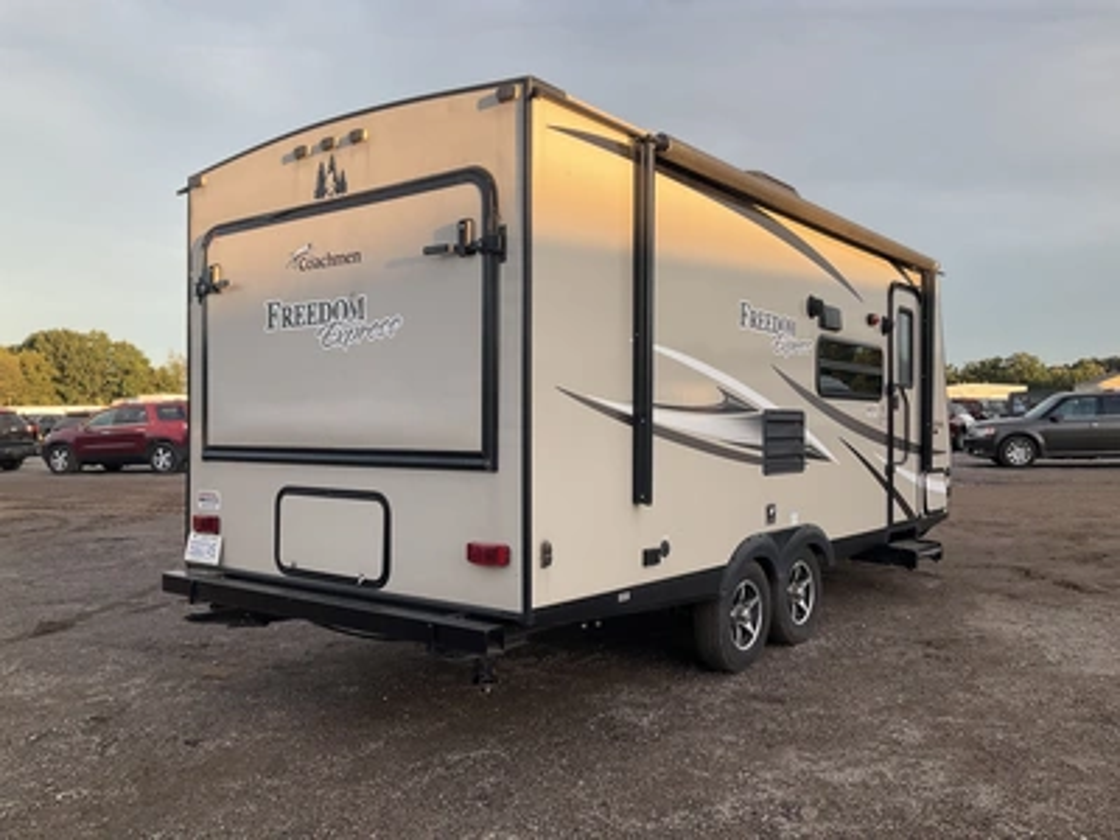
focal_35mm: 29
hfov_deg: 61.7
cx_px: 560
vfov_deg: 48.2
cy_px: 420
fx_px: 938
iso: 25
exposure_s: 1/273
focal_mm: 3
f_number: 1.8
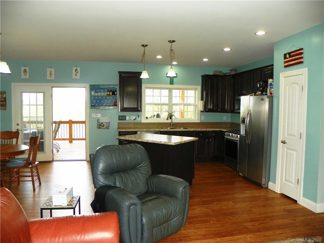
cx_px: 162
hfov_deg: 67.3
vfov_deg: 53.1
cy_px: 122
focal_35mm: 26
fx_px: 243
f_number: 2.8
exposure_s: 1/80
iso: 64
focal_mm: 4.6
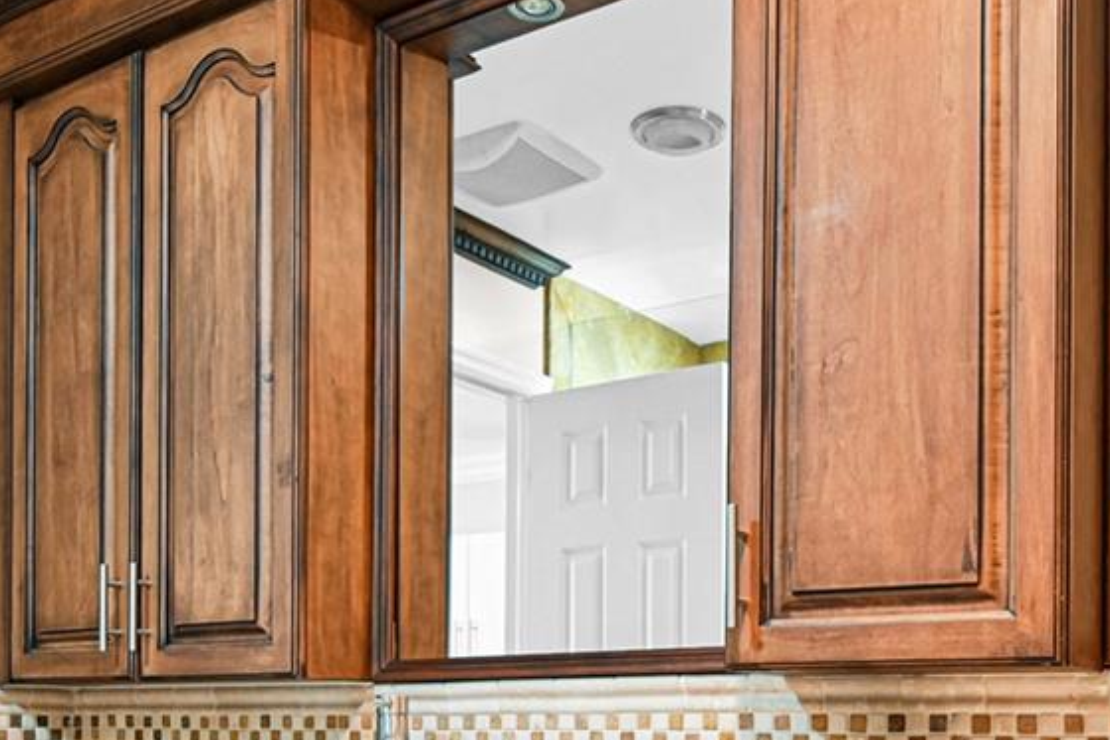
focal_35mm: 40
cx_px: 644
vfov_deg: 31.0
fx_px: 1233
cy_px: 733
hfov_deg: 48.3
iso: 450
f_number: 4
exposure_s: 1/15
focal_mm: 14
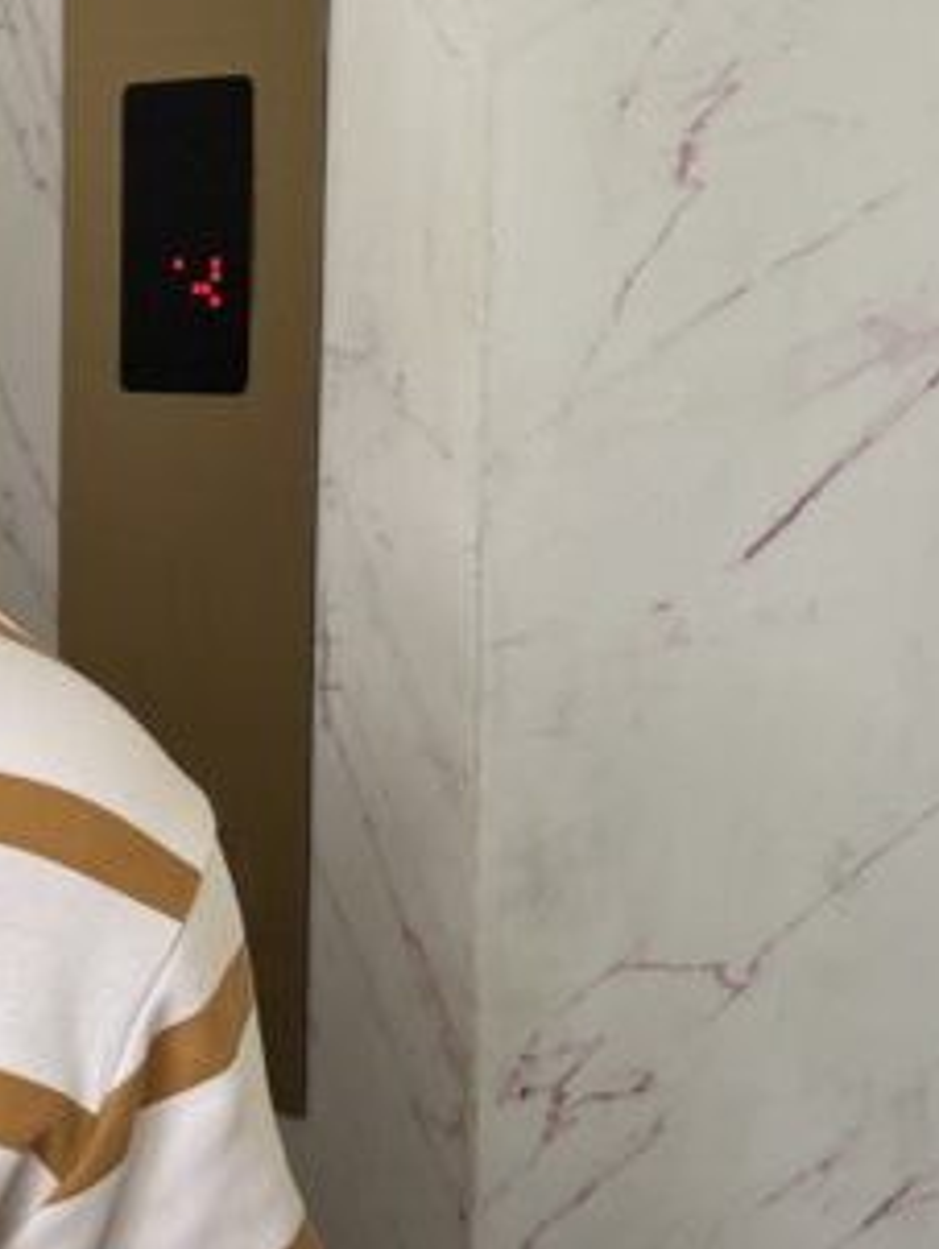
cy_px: 939
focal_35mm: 86
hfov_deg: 15.9
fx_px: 3106
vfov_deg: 22.5
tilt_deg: -11.6
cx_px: -438
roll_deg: +4.0
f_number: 1.5
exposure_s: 1/141
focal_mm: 5.7
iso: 32
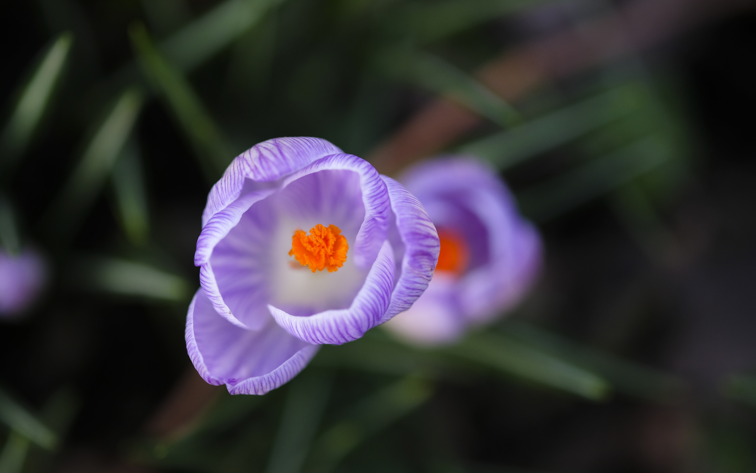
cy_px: 241
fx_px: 1896
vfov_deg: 14.2
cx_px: 378
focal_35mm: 92
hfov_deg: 22.6
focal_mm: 60
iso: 400
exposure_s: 1/400
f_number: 2.4
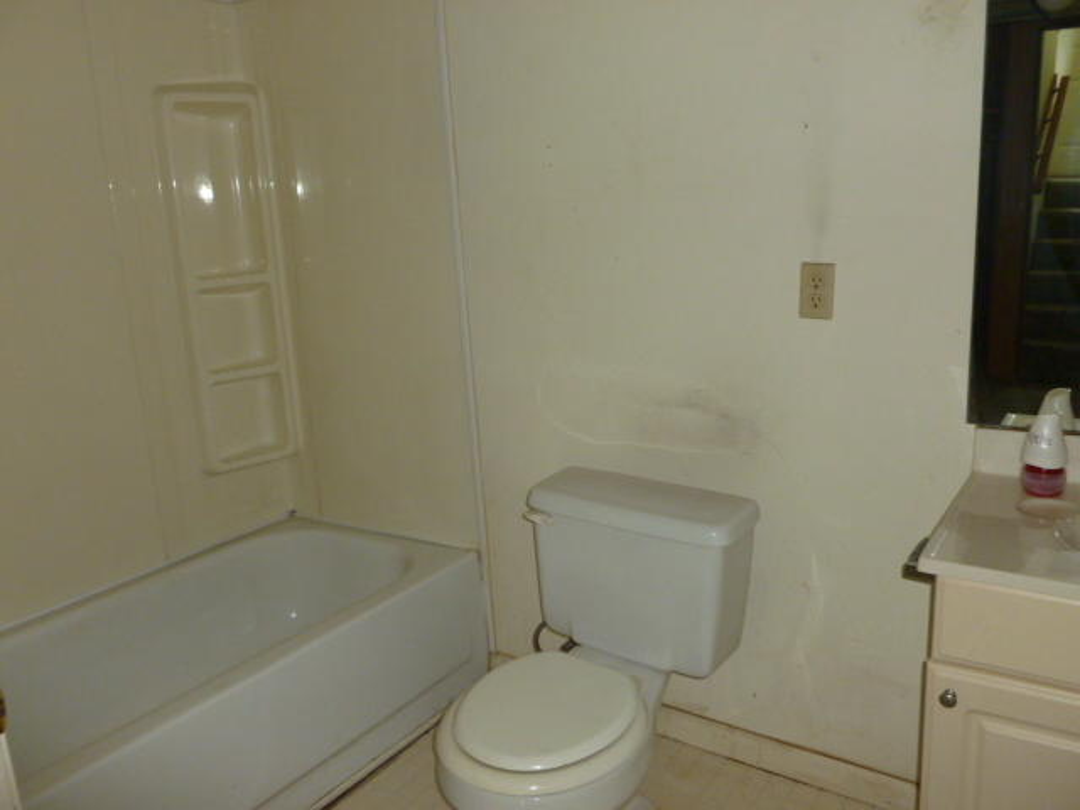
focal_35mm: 28
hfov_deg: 63.4
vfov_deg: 49.7
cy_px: 405
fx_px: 874
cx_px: 540
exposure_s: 1/8
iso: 250
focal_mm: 5
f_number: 3.3
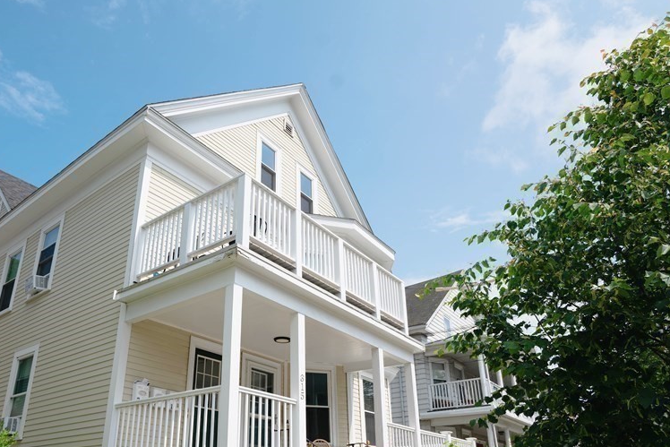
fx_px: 484
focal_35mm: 26
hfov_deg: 69.1
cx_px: 292
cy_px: 301
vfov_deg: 48.7
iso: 100
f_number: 5
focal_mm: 19
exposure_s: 1/800
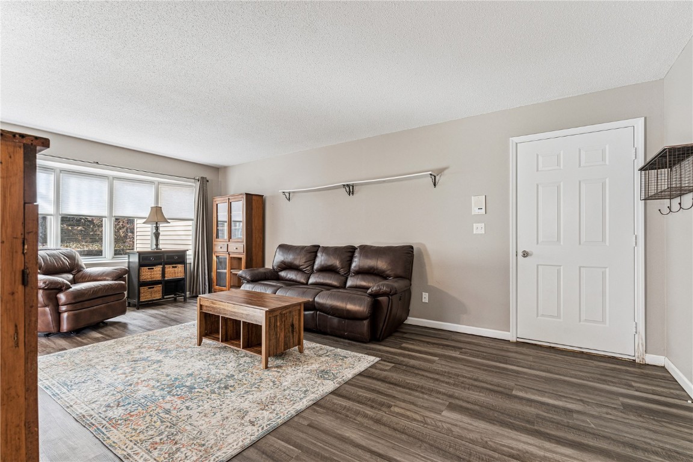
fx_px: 308
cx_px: 346
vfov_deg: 73.7
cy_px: 231
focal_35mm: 16
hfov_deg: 96.7
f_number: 8
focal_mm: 16
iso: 400
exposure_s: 1/5
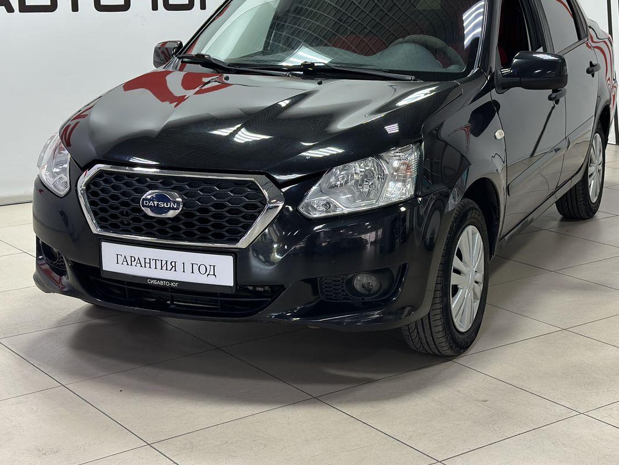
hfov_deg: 30.7
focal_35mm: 63
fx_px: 1127
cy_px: 167
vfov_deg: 23.2
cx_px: 330
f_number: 1.78
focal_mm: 6.86
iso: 100
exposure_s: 1/100
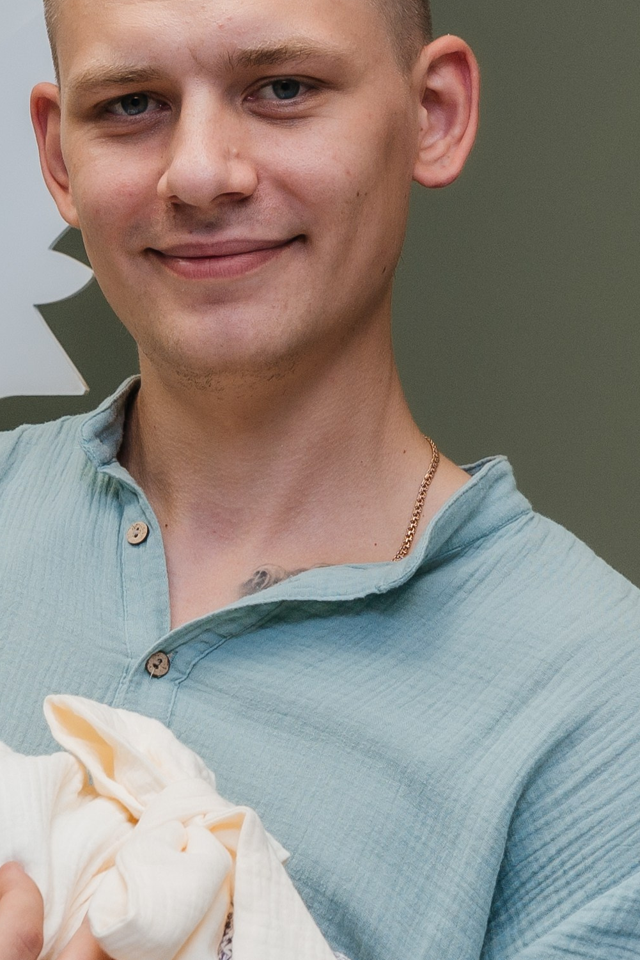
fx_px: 3759
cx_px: 414
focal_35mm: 141
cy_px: 540
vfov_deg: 14.5
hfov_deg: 9.7
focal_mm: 35
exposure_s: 1/160
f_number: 5.6
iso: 640
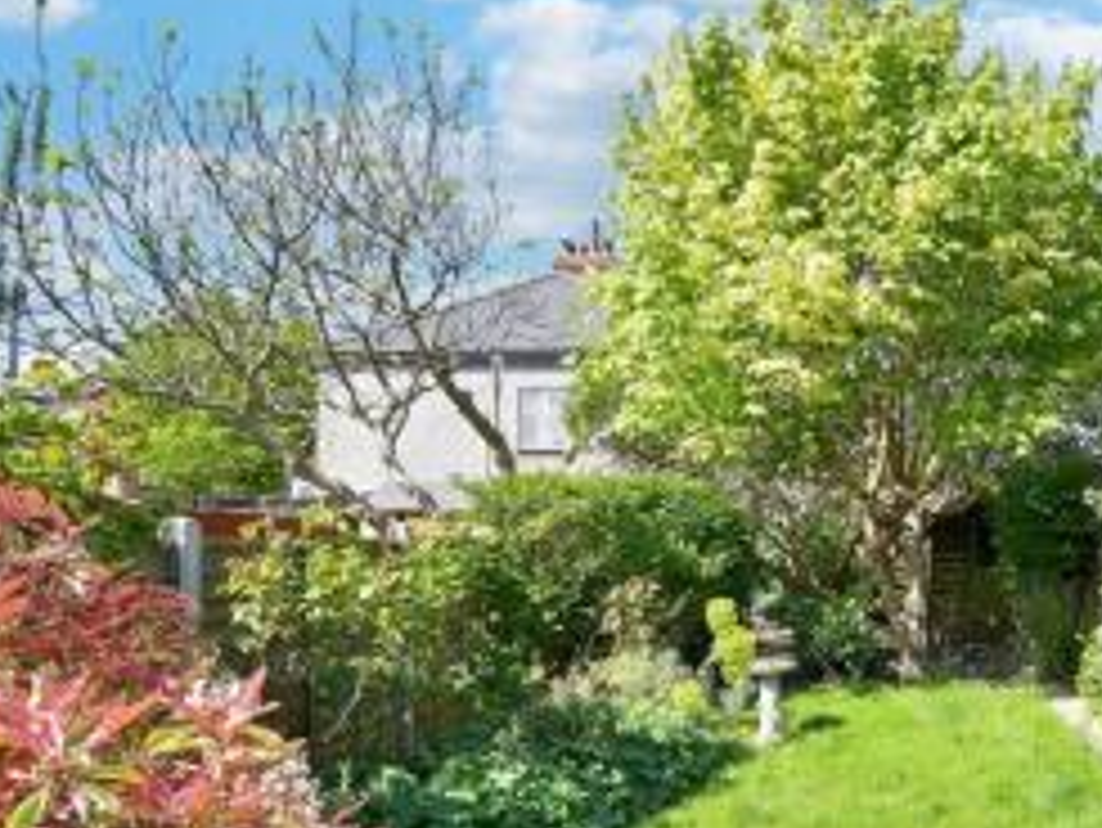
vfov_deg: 49.3
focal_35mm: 28
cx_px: 904
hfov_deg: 57.9
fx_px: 892
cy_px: 515
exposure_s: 1/250
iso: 125
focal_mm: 10
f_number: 8
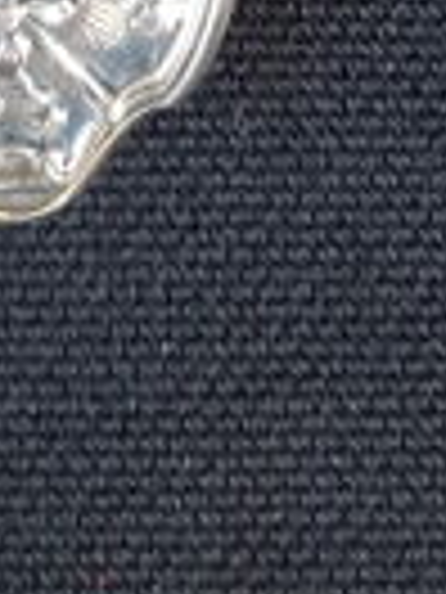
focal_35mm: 158
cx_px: 27
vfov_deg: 10.2
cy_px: -994
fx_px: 2714
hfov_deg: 9.3
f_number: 1.7
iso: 100
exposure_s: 1/50
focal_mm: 4.2
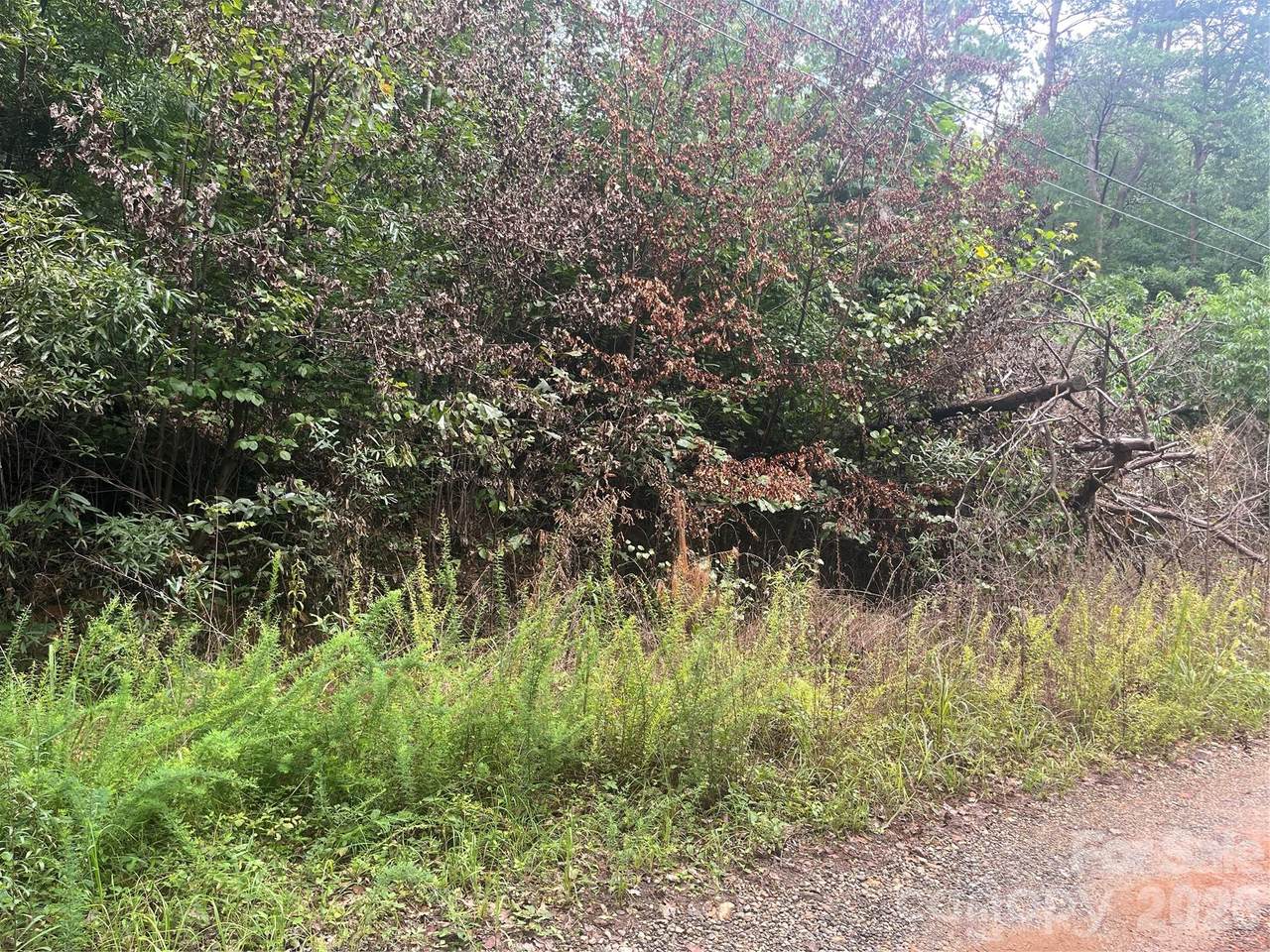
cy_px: 476
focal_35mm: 26
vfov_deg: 53.1
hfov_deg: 67.3
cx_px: 635
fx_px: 954
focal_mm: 5.1
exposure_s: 1/170
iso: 40
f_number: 1.6
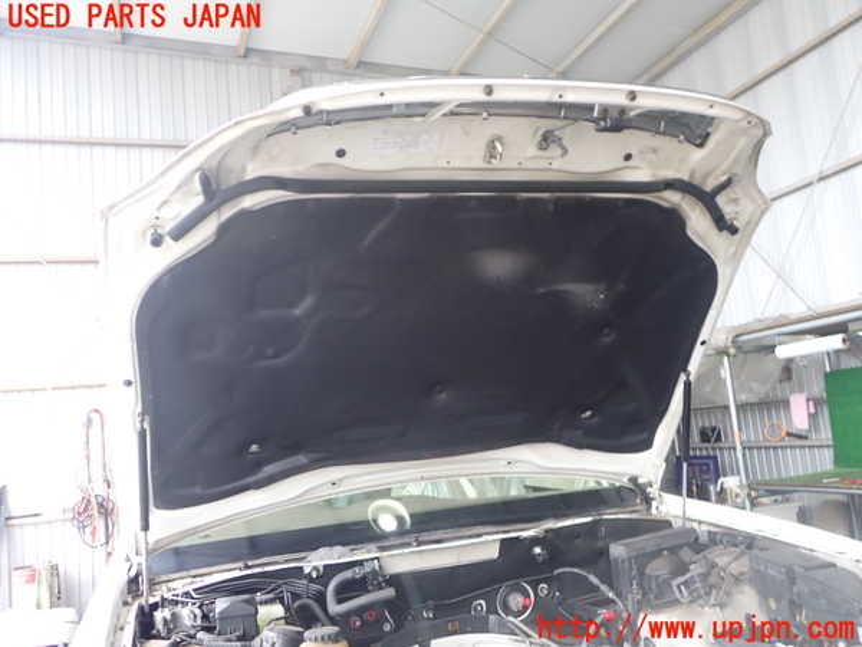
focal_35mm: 30
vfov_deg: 46.8
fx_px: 747
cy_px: 324
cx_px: 431
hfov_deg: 60.0
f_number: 2.3
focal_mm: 5.4
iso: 200
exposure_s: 1/125
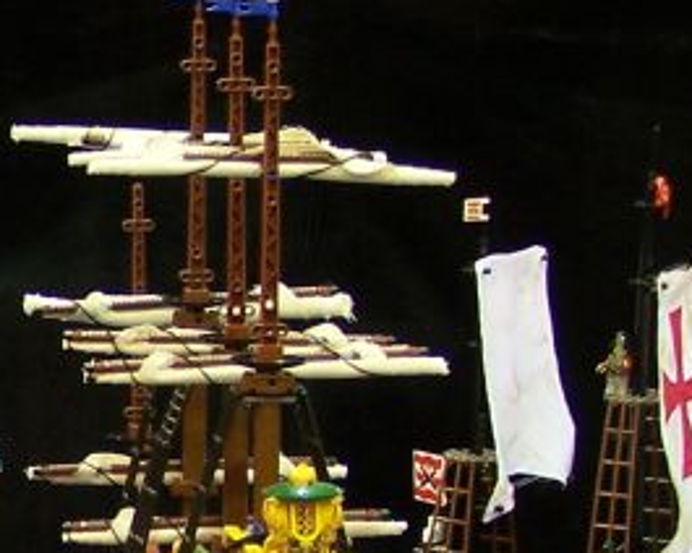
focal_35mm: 192
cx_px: -569
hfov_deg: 9.5
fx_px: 3932
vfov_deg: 8.0
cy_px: 660
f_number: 3
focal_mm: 8.5
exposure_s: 1/2
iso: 80
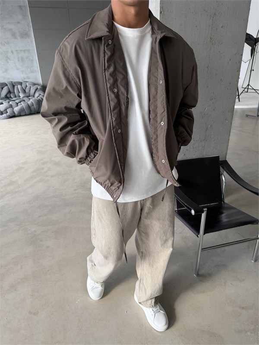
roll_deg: +2.0
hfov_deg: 56.8
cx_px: 130
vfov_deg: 71.6
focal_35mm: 24
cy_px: 172
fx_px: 239
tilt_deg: -26.6
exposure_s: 1/121
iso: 64
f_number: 1.78
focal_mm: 6.76
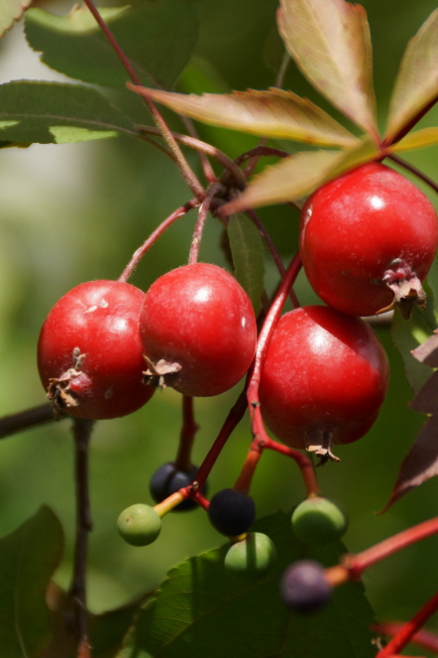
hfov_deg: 2.4
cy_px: 329
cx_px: 295
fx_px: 10310
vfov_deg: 3.6
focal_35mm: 565
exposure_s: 1/400
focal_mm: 250
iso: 500
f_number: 6.3
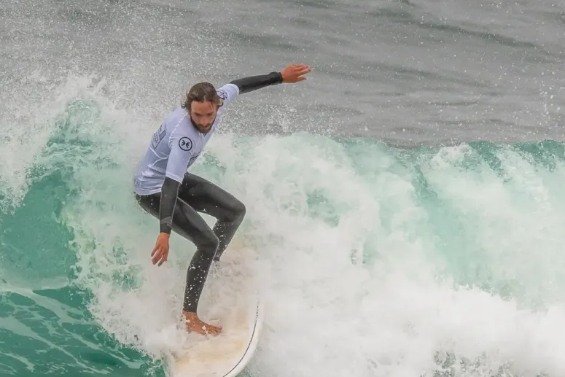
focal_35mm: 1783
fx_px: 27987
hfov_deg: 1.2
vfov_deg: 0.8
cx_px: 157
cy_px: 226
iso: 200
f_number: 8
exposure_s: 1/800
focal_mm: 600
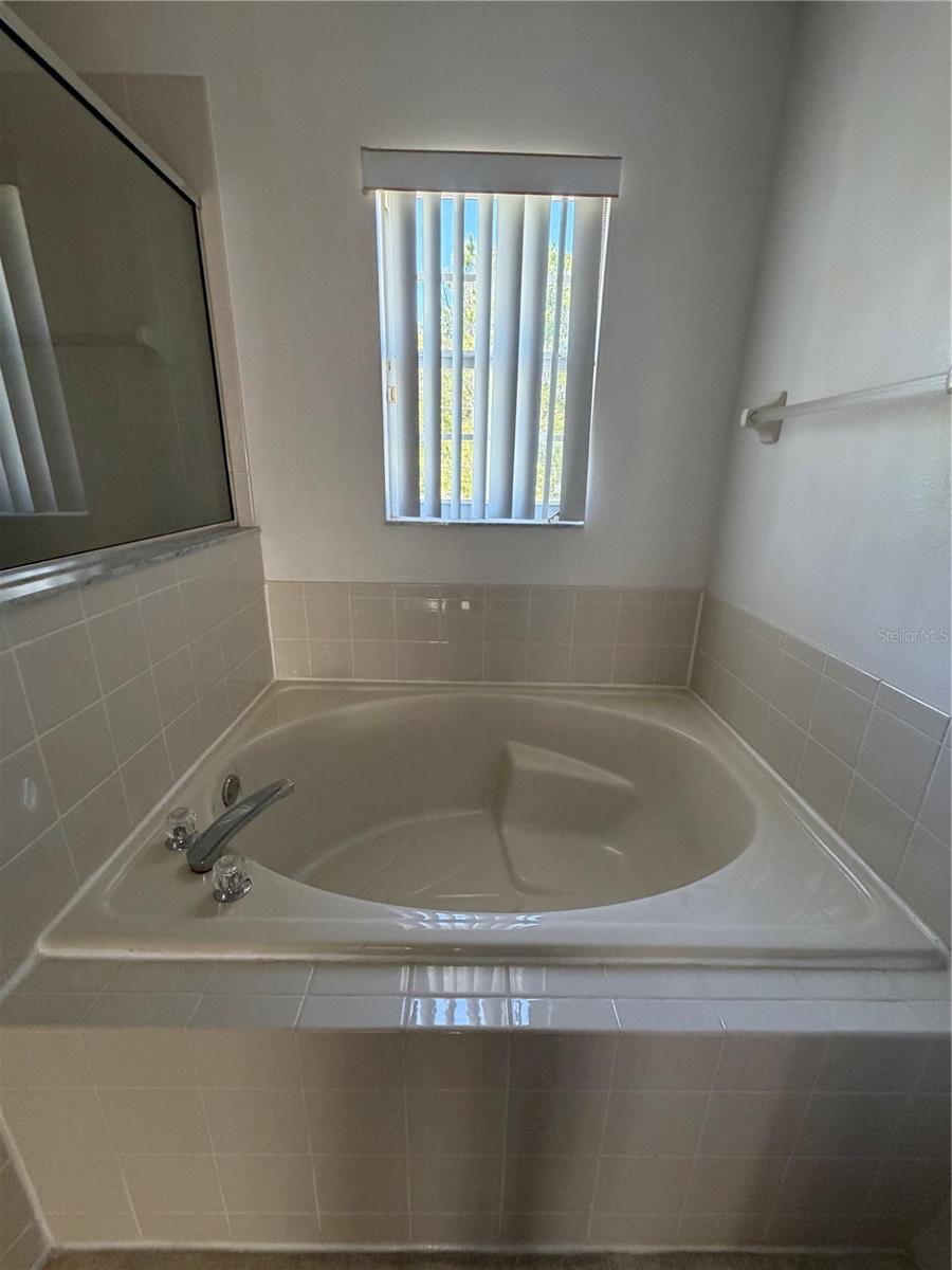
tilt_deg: -17.6
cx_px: 476
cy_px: 635
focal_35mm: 14
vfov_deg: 102.1
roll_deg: -2.0
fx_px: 513
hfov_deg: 85.7
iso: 320
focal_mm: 2.22
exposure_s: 1/97
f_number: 2.2
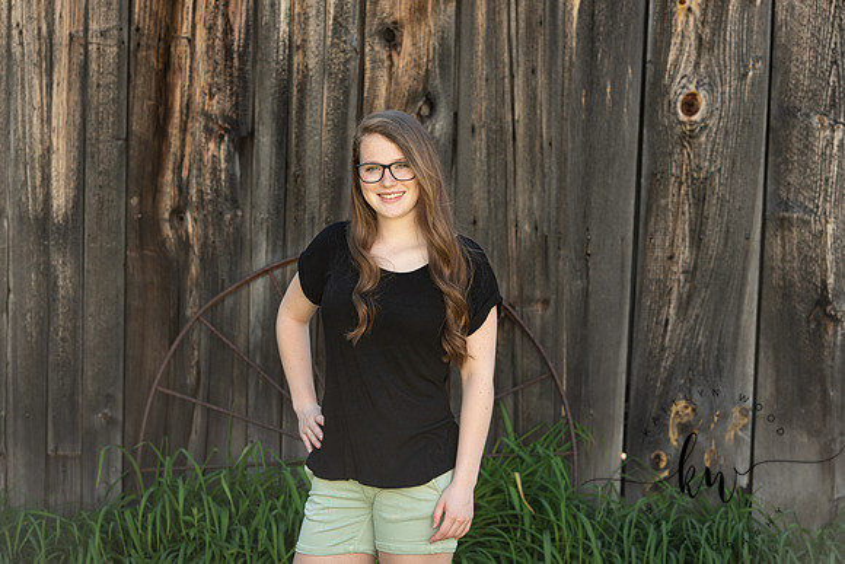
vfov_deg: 11.8
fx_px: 2723
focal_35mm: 116
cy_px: 282
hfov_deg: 17.6
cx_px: 422
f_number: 5.6
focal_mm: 116
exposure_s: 1/200
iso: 400
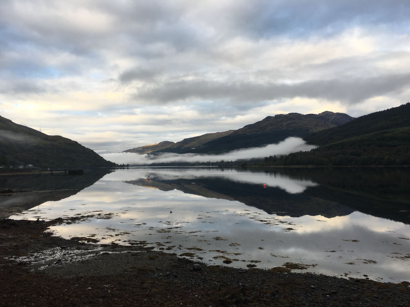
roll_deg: +1.2
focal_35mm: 29
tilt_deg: +1.2
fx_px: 343
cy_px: 154
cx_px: 205
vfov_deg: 48.2
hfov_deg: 61.7
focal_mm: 4.15
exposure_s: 1/262
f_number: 2.2
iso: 25
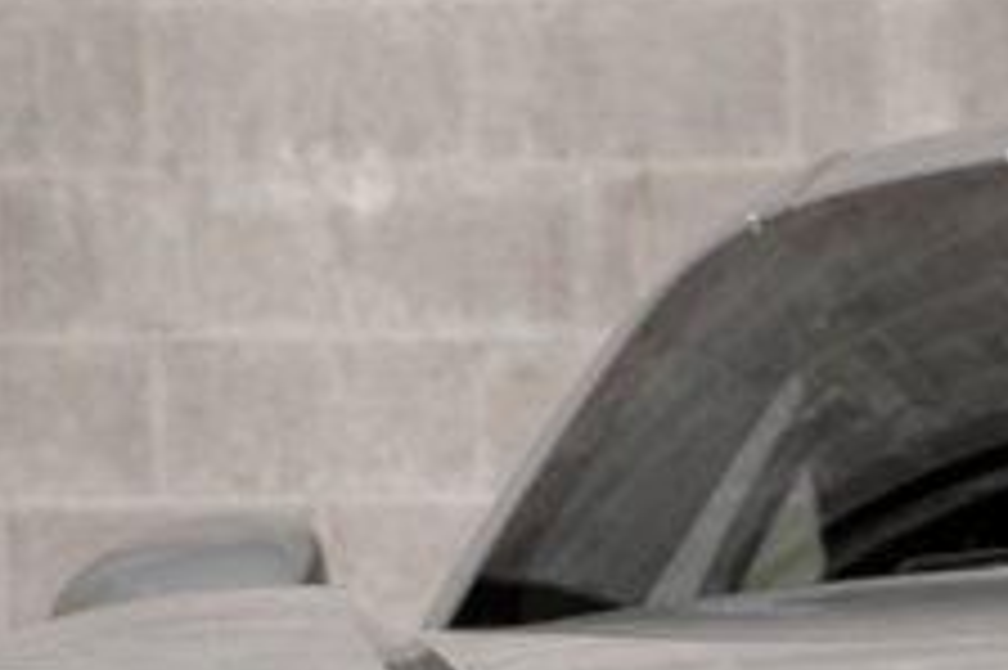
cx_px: 1066
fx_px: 5372
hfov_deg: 10.6
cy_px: 1504
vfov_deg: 6.8
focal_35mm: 192
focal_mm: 42
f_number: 6.3
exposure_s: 1/60
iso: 250
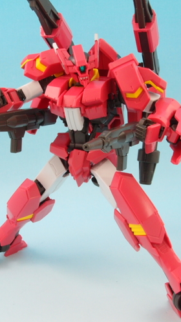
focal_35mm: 56
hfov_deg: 21.4
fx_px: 478
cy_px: 185
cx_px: 69
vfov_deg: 37.1
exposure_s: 1
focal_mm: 6.87
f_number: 8
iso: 100
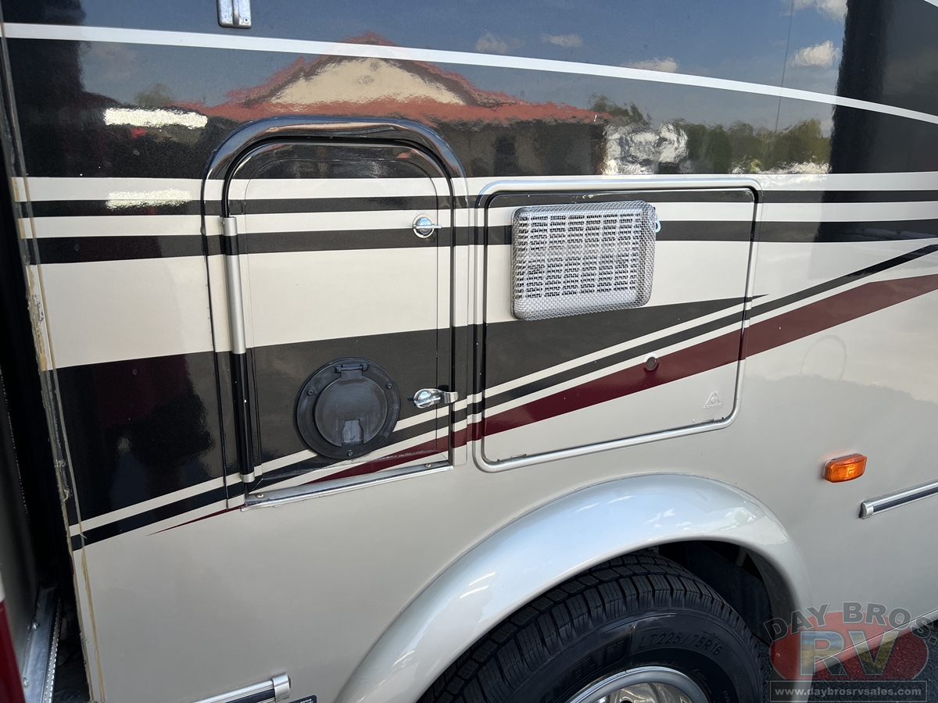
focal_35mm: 26
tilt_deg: -15.2
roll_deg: -0.9
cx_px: 469
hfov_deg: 67.3
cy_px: 352
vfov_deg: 53.1
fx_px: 705
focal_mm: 5.7
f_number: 1.5
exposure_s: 1/628
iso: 50
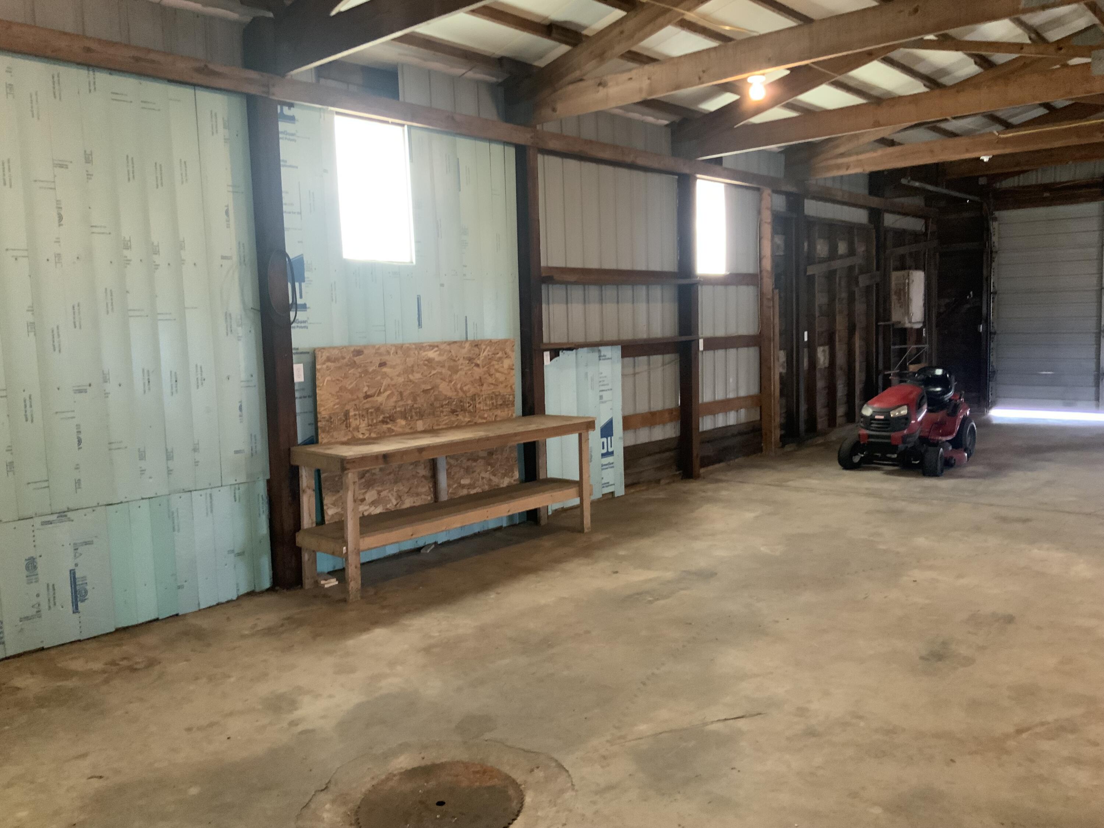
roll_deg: +0.7
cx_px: 552
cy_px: 414
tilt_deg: -4.2
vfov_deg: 48.2
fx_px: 925
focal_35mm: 29
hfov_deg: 61.7
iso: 250
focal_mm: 3
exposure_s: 1/30
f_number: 1.8
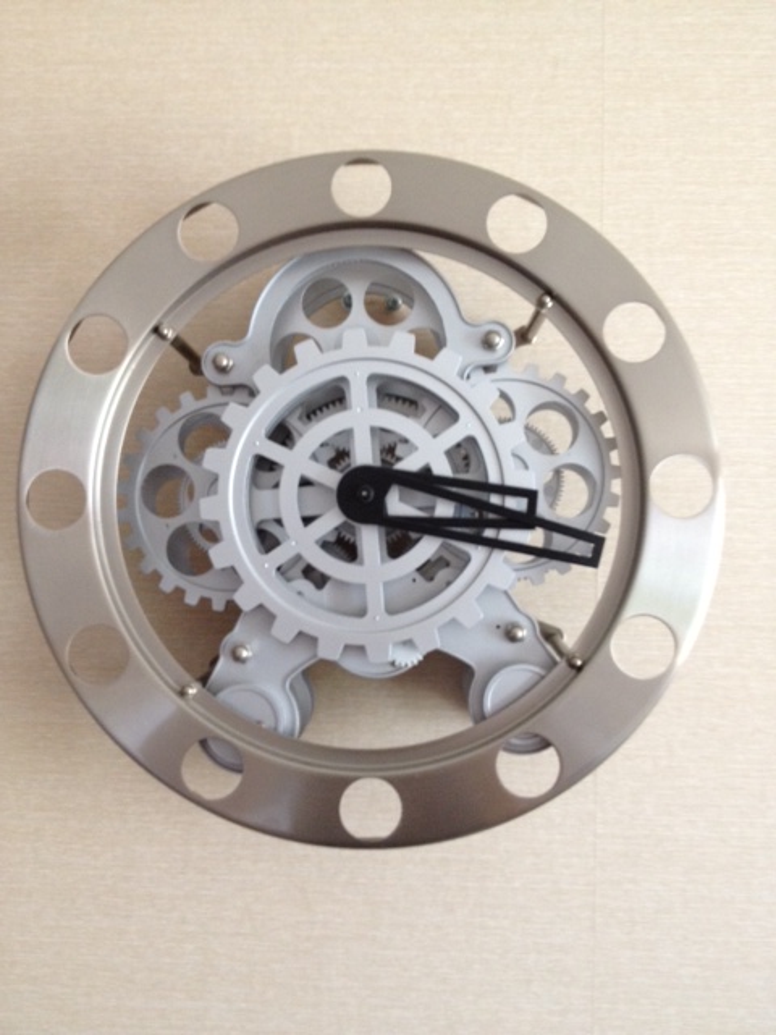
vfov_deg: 52.6
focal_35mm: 35
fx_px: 1046
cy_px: 518
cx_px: 388
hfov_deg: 40.7
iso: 160
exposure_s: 1/20
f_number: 2.4
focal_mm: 4.28
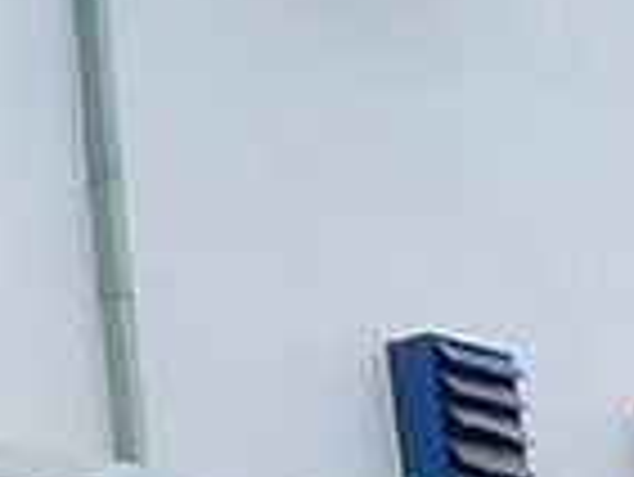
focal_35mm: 204
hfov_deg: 9.7
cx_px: 535
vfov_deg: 7.2
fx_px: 3739
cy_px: -126
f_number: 4
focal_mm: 6
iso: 80
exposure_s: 1/125
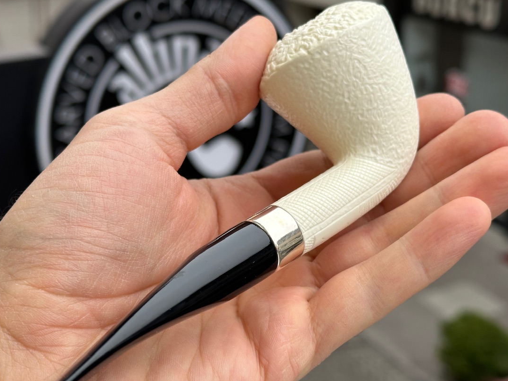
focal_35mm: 57
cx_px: 257
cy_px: 199
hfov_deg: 33.8
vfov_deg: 25.6
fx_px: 836
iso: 50
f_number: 1.78
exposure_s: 1/202
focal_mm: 6.86
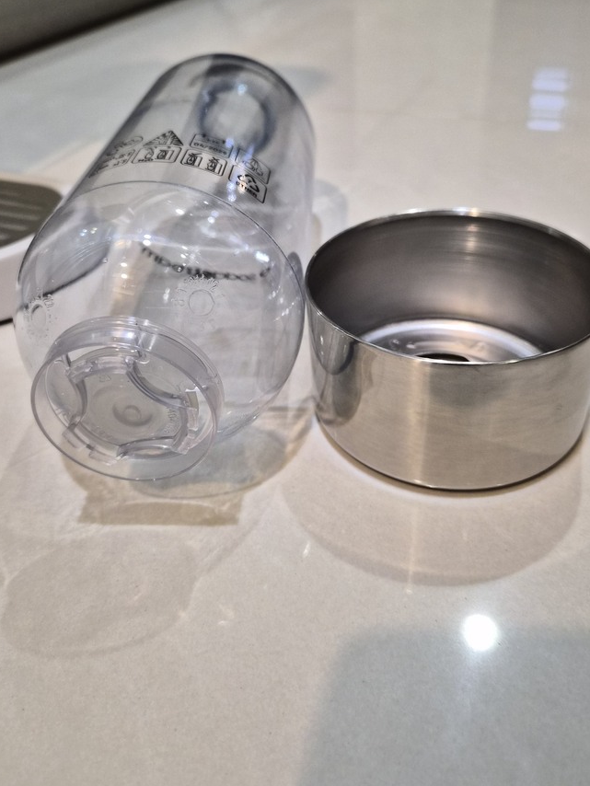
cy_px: 353
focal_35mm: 28
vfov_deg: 63.3
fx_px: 636
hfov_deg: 49.7
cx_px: 272
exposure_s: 1/120
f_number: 1.8
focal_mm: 5.4
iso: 800
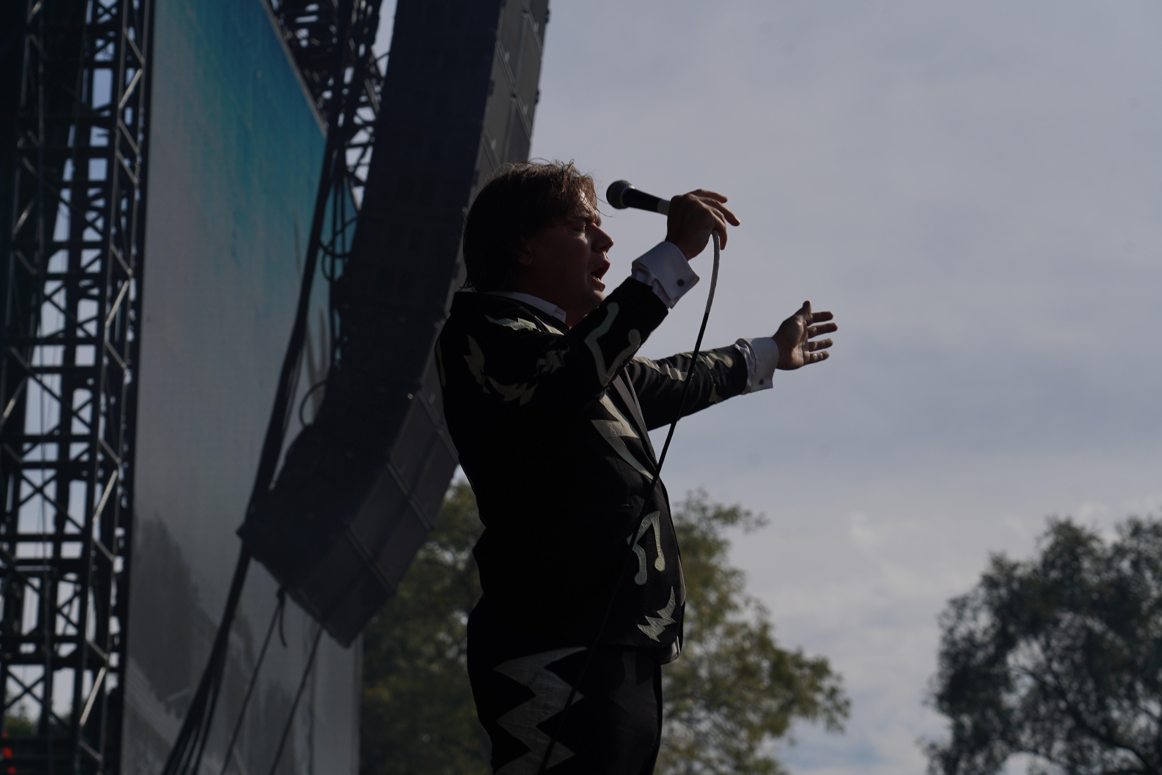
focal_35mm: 105
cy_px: 388
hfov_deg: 19.5
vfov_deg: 13.0
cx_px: 581
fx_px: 3389
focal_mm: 105
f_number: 8
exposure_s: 1/1000
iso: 100
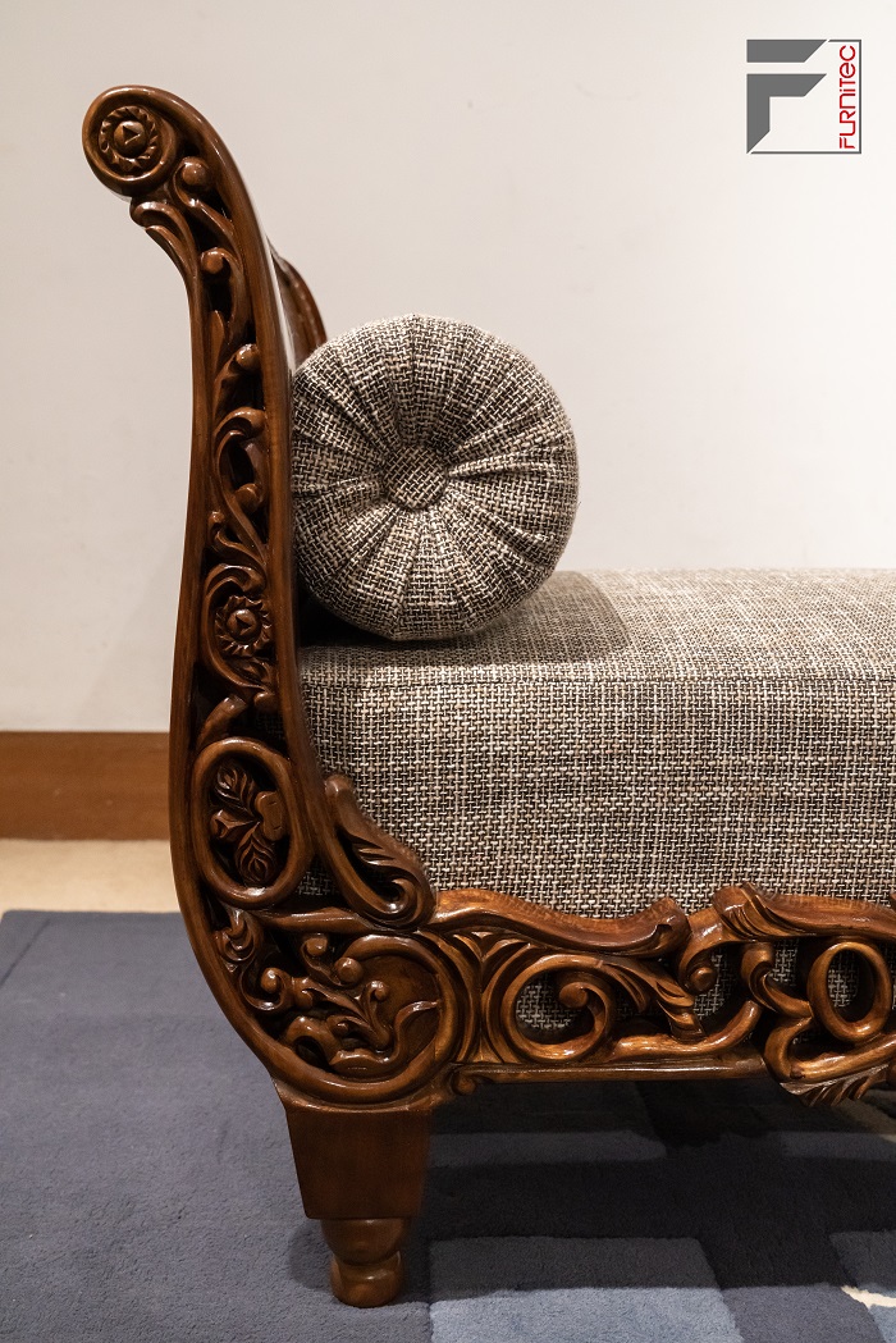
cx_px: 448
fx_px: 1343
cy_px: 672
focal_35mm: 36
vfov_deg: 53.1
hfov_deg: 36.9
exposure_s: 1/125
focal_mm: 36
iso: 3200
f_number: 5.6
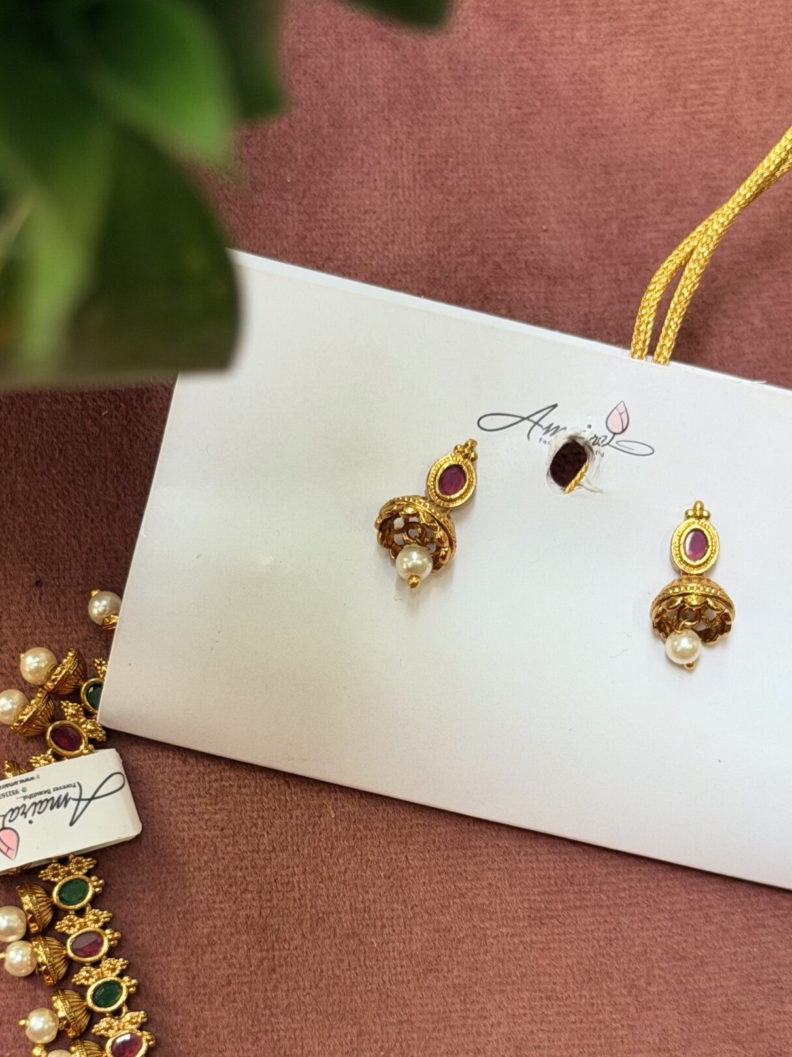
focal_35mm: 76
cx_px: 407
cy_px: 774
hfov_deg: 19.4
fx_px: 2319
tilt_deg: -81.6
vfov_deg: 25.4
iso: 64
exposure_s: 1/121
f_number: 1.78
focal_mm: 6.76
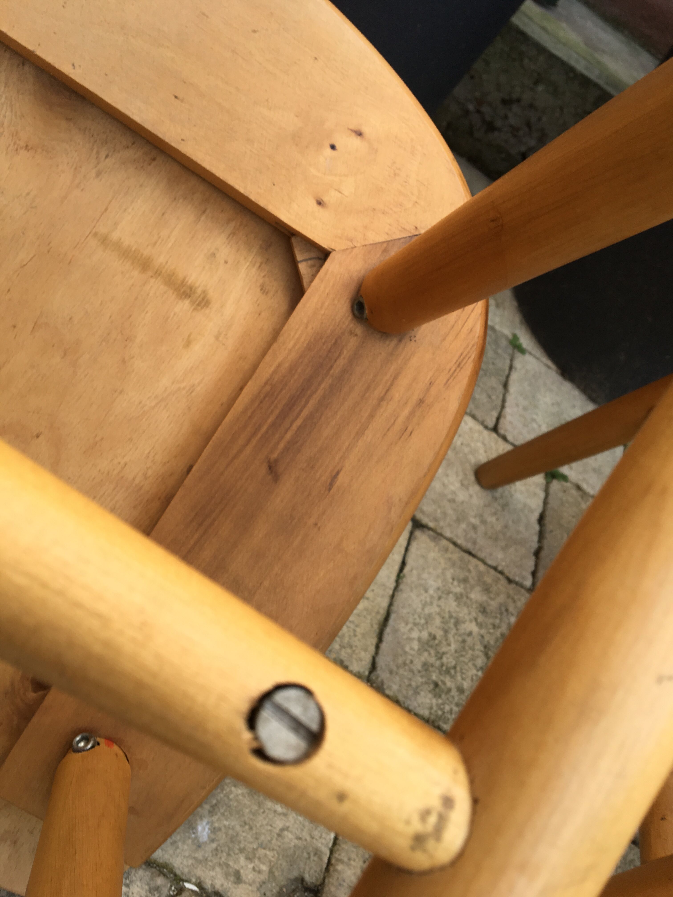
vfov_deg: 61.7
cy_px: 448
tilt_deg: -44.0
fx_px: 752
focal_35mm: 29
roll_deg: -40.4
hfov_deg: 48.2
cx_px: 336
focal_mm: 4.15
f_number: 2.2
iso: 25
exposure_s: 1/50
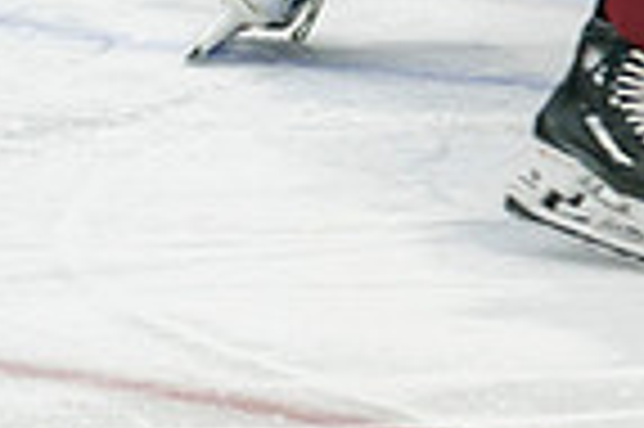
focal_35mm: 624
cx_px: 1127
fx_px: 11150
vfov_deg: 2.2
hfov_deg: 3.3
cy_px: -400
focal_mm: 110
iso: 1000
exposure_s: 1/640
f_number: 2.8
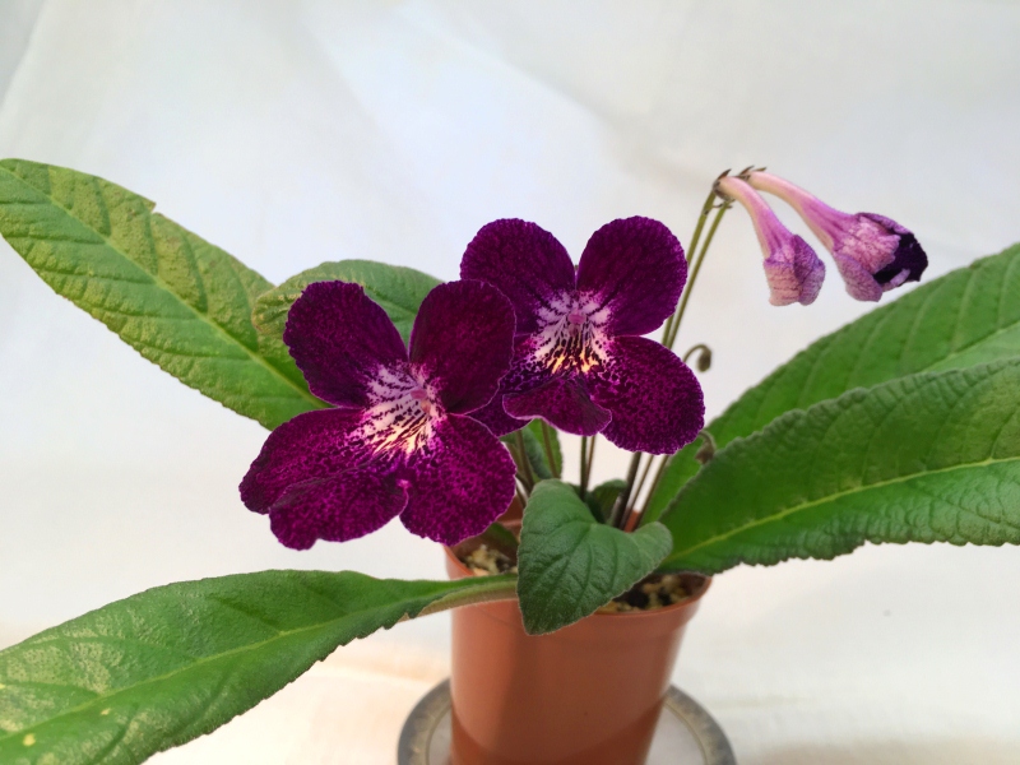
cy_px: 382
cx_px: 510
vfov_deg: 48.2
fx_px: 855
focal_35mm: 29
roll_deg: -3.5
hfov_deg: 61.7
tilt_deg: -14.4
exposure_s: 1/100
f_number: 2.2
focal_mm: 4.15
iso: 40
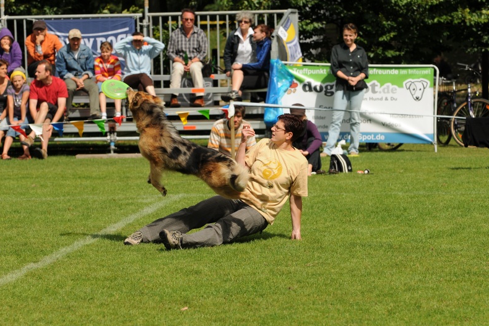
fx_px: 2472
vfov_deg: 7.5
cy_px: 163
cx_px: 245
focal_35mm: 182
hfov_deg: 11.3
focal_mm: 120
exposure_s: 1/1600
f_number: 5
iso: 200
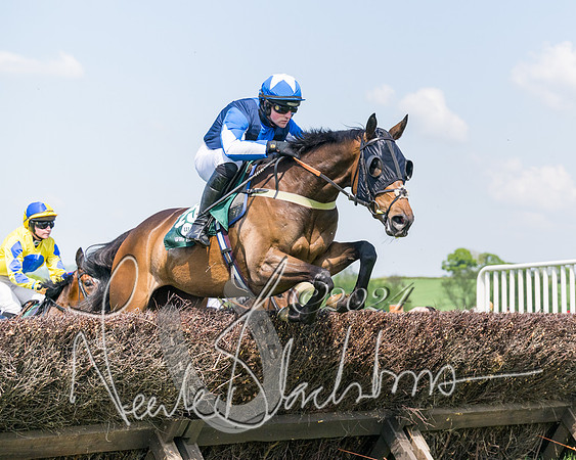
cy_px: 192
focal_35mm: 95
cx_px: 414
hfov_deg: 20.0
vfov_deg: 16.1
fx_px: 1627
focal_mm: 70
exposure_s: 1/5000
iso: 400
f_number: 4
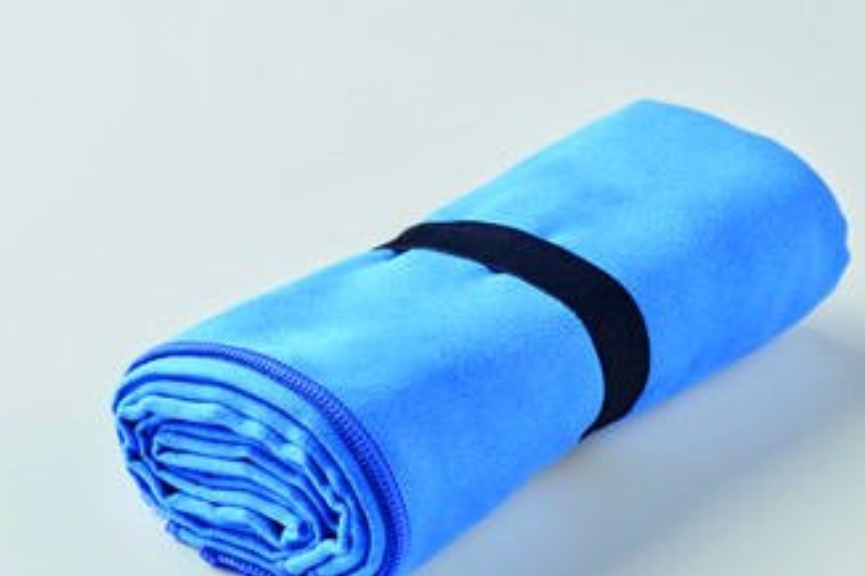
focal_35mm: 154
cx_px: 366
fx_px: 3698
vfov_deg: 8.9
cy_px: 378
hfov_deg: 13.3
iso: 64
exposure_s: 1/125
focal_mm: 105
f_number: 18
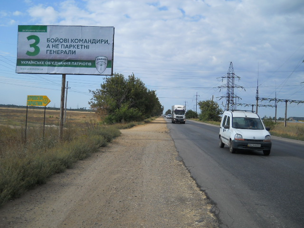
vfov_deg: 35.1
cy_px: 114
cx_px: 152
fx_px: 360
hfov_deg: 45.8
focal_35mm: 41
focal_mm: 6.72
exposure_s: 1/500
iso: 80
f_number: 5.5
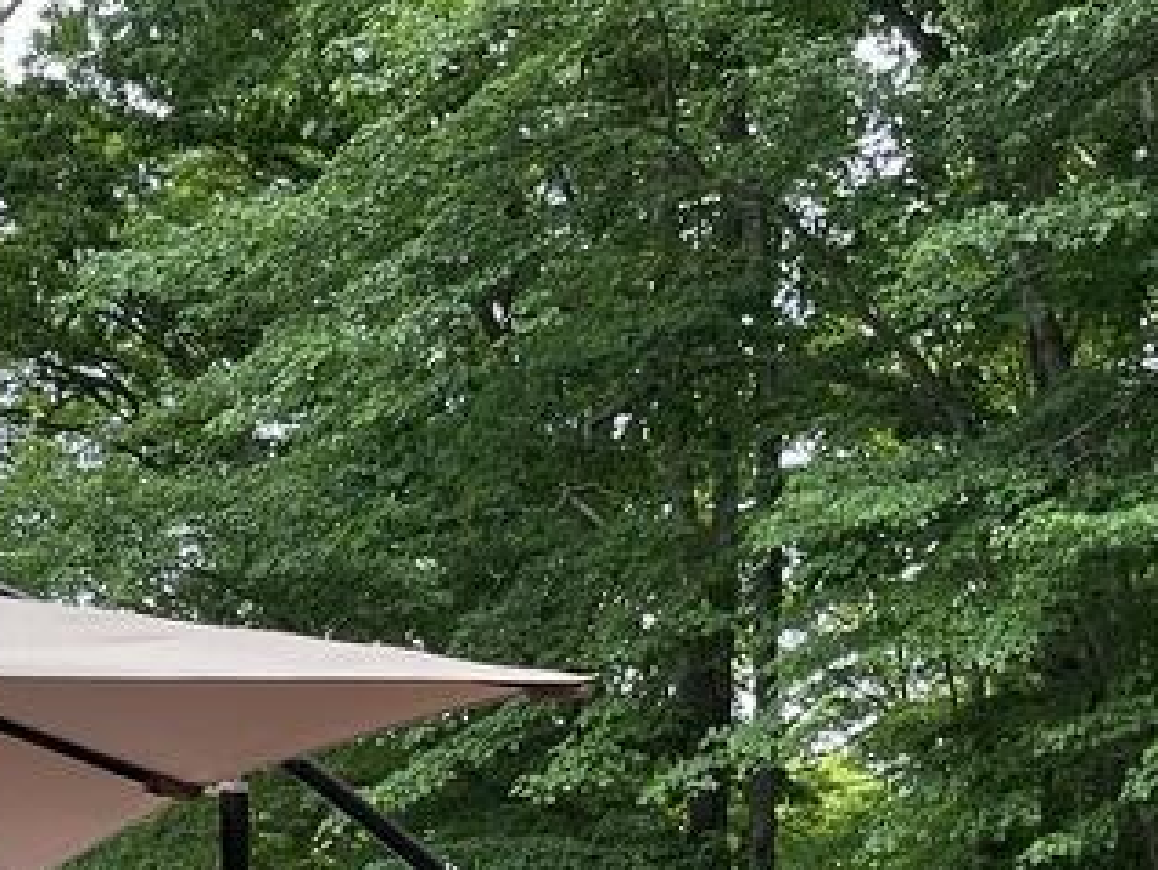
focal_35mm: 84
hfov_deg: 21.8
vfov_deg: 16.1
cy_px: 1305
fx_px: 2811
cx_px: -172
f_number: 1.6
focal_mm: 5.1
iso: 50
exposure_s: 1/375
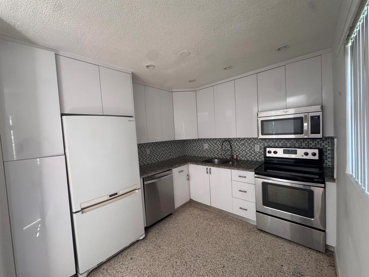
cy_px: 138
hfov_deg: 102.1
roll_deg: +3.2
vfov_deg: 85.7
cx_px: 184
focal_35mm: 14
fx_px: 149
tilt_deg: -3.5
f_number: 2.2
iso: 200
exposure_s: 1/99
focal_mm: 2.22
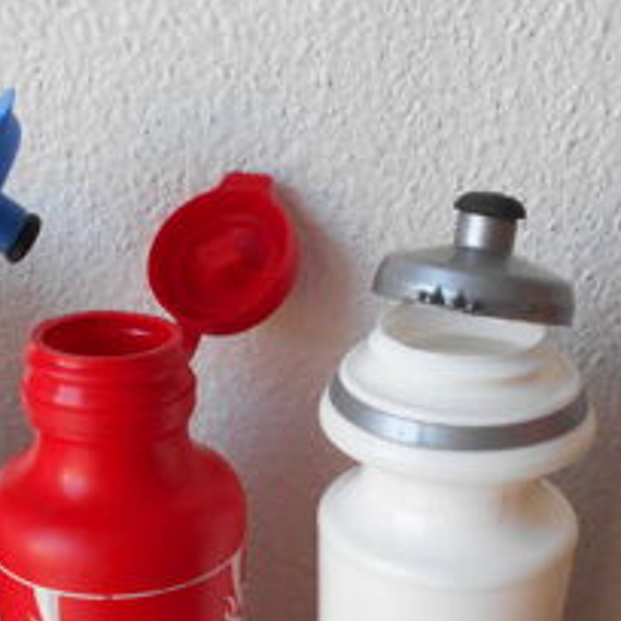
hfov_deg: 31.6
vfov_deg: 30.5
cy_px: 536
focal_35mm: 54
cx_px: 283
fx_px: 1096
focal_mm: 4.6
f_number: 3.2
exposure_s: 1/30
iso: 160
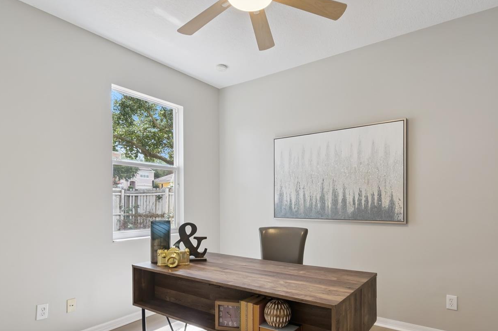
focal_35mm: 21
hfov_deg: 81.1
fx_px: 290
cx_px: 266
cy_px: 202
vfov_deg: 58.9
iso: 400
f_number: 9
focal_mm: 16
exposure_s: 1/200
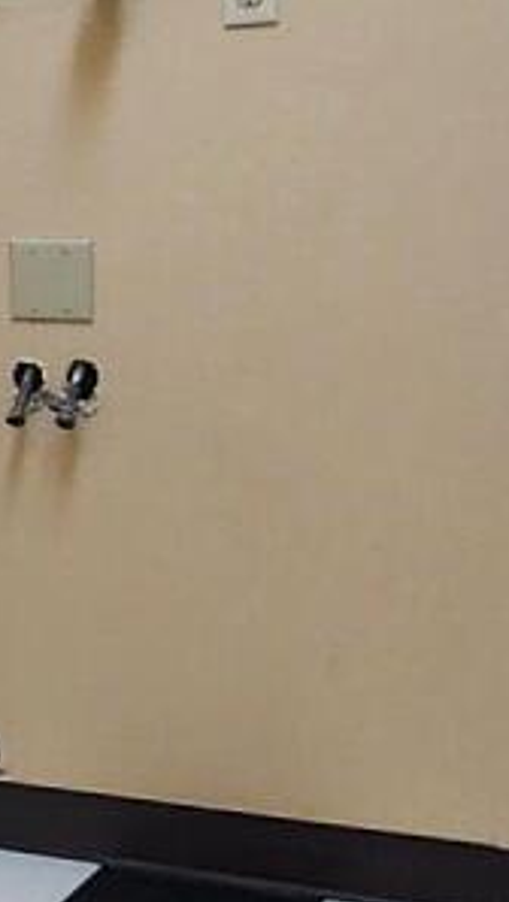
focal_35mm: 95
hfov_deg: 10.9
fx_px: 2276
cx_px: -709
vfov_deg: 22.4
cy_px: 406
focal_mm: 2.2
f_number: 2.2
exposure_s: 1/60
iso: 160
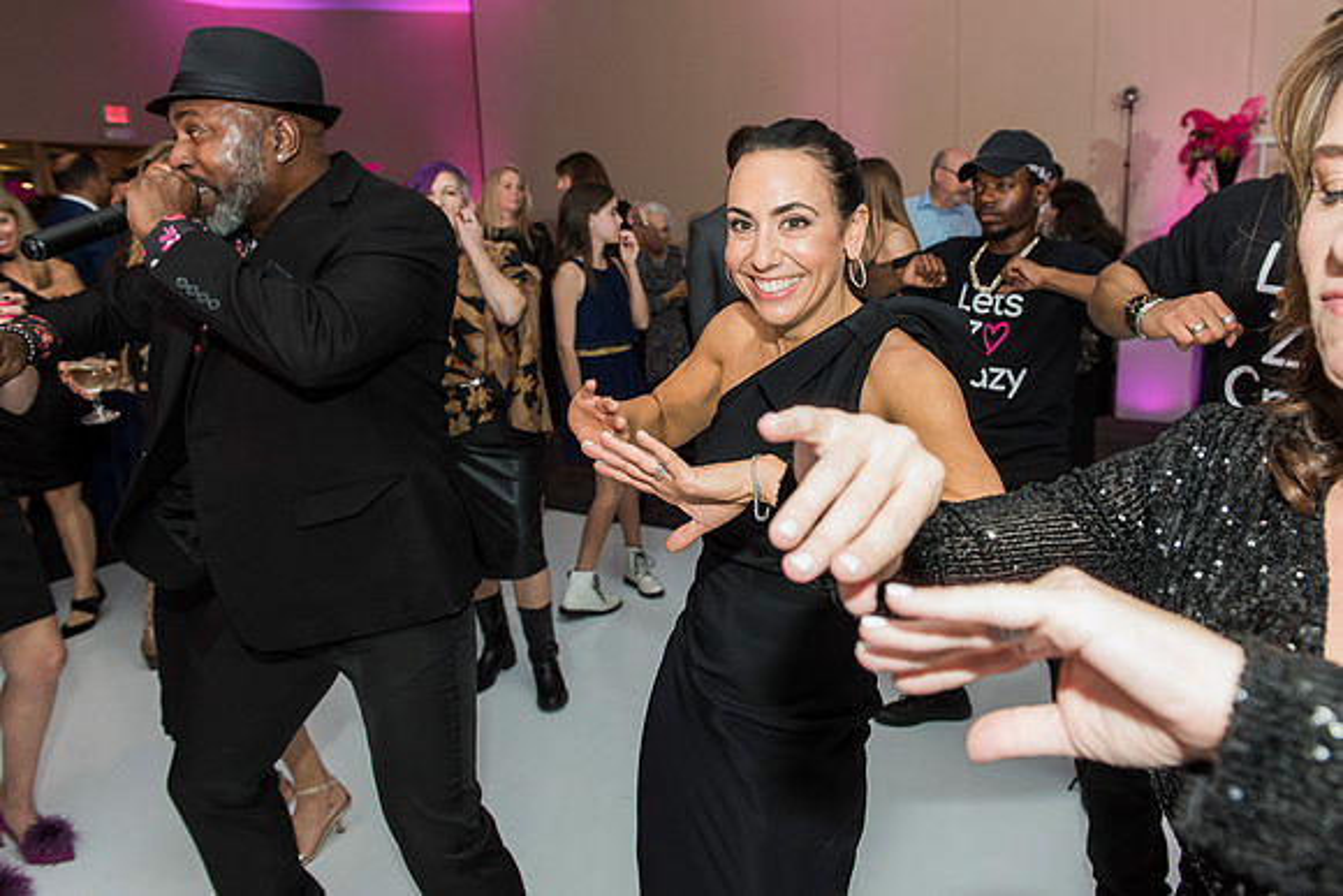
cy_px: 395
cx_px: 752
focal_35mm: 27
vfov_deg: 48.1
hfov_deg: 67.4
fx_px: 1002
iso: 1000
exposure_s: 1/100
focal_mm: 24
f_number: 4.5
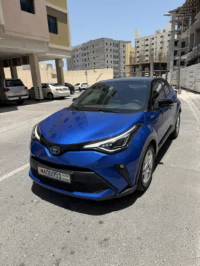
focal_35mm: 24
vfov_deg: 71.6
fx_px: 185
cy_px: 133
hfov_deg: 56.8
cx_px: 100
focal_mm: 6.76
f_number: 1.78
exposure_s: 1/4405
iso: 80
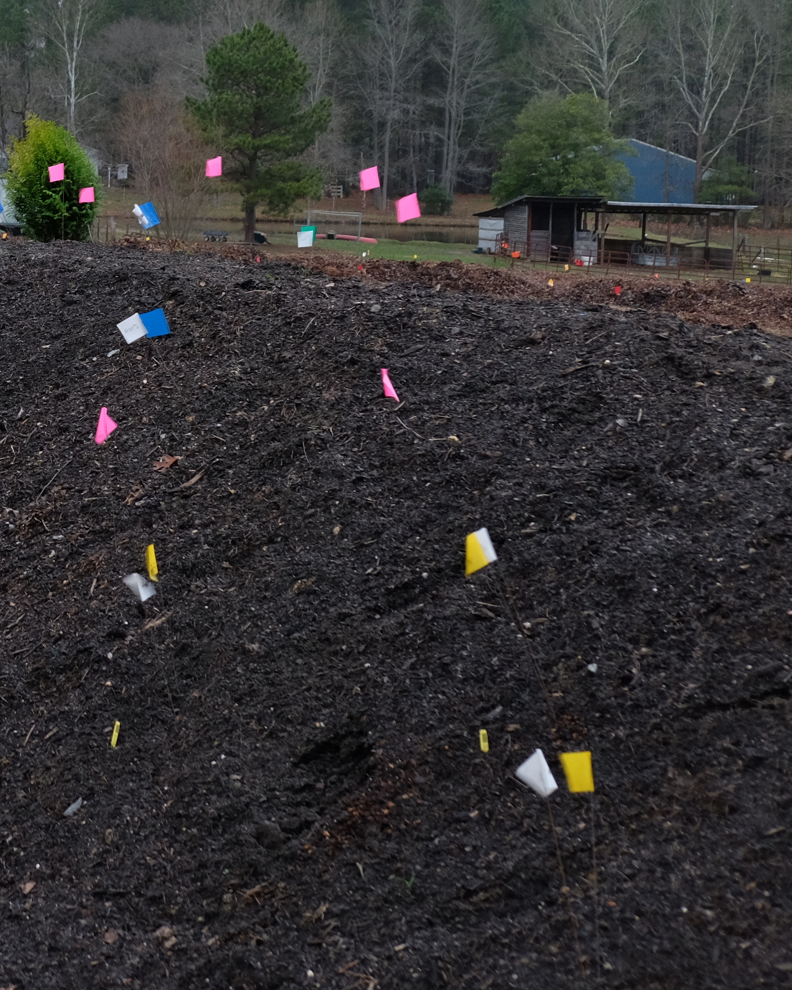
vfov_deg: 23.5
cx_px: -93
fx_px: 2374
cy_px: 324
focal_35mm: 81
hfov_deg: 18.2
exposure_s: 1/25
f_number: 4.2
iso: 800
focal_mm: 27.9
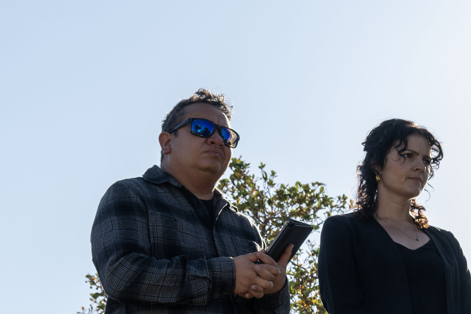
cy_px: 271
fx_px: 1836
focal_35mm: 140
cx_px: 684
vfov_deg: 9.7
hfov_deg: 13.8
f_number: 5.6
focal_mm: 30.5
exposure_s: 1/200
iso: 32
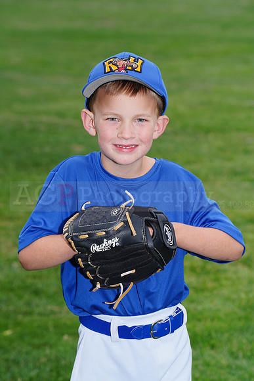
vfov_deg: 10.7
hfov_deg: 7.2
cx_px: 127
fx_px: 2031
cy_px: 190
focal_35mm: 192
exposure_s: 1/200
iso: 200
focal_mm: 192
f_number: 9
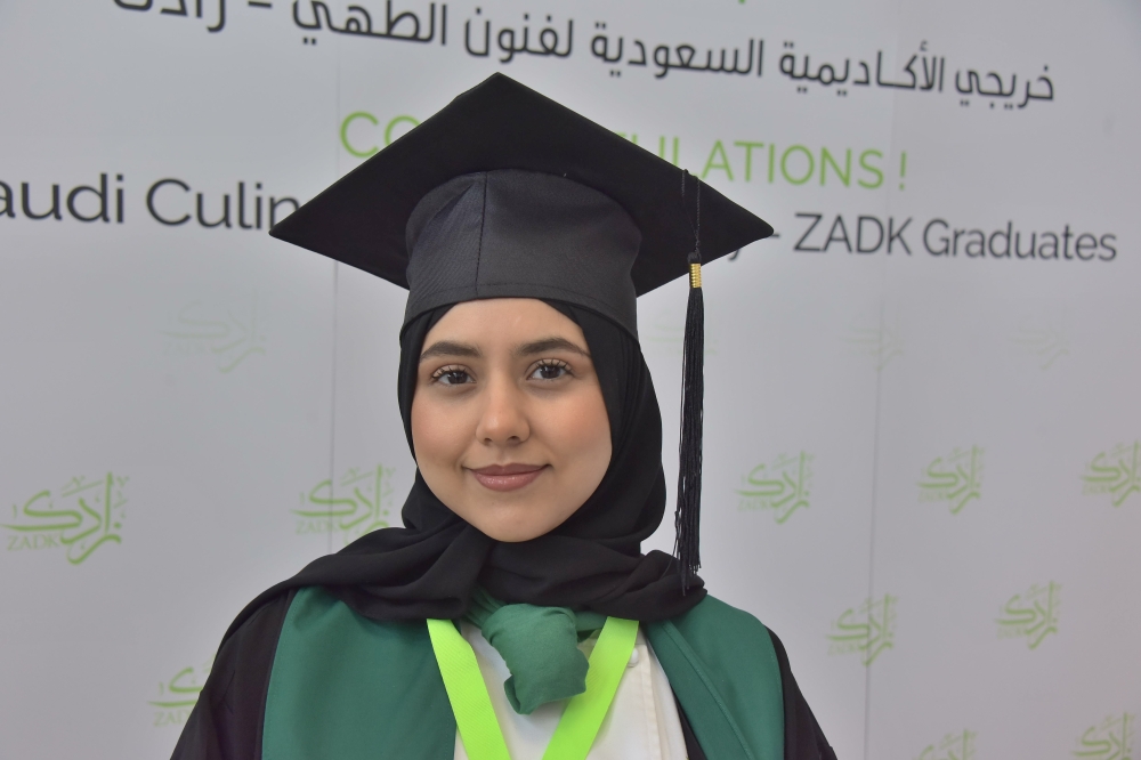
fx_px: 1647
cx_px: 570
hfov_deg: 38.2
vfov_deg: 26.0
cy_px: 380
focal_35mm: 52
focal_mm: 52
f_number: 6.3
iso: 1250
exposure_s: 1/160
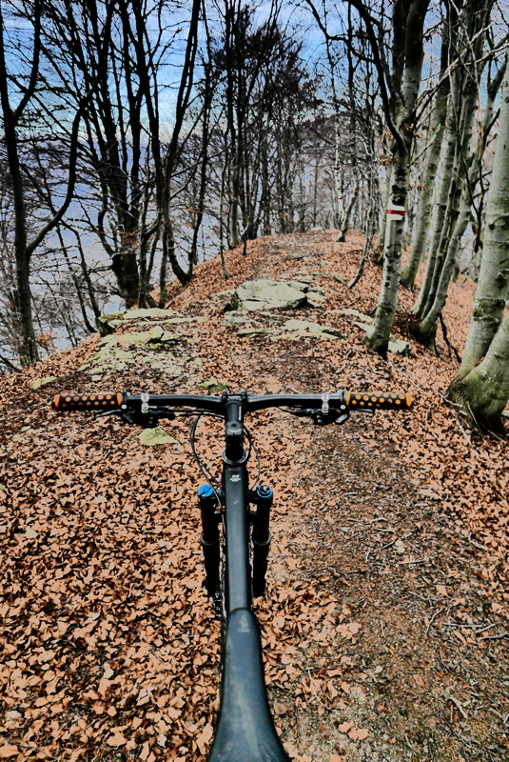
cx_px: 254
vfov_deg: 73.7
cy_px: 381
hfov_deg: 53.2
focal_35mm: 24
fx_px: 508
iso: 200
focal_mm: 10.9
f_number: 1.7
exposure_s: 1/2500
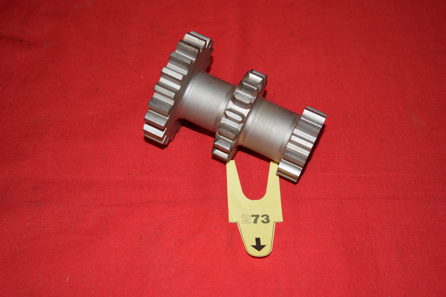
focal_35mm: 57
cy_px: 148
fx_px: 706
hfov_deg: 35.0
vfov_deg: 23.8
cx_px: 223
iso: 640
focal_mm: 38
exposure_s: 1/160
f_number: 5
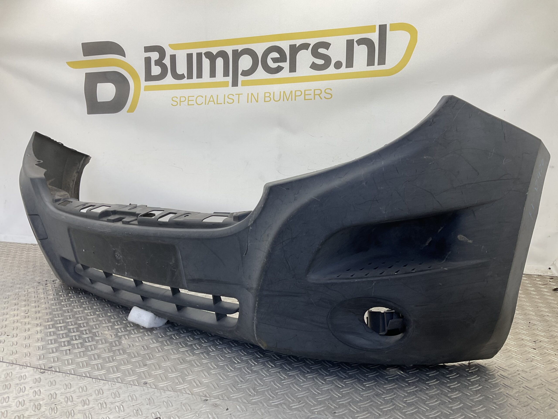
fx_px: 467
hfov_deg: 61.7
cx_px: 279
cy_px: 210
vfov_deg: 48.2
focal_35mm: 29
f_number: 1.8
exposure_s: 1/120
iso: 25
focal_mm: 3
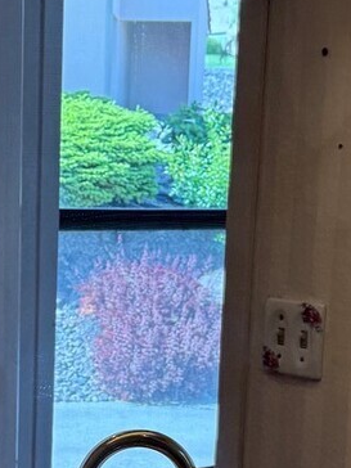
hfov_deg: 15.4
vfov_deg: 20.4
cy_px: 392
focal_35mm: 95
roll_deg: -1.1
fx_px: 1284
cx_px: 59
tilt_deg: -9.9
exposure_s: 1/234
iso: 160
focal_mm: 6.76
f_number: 1.78
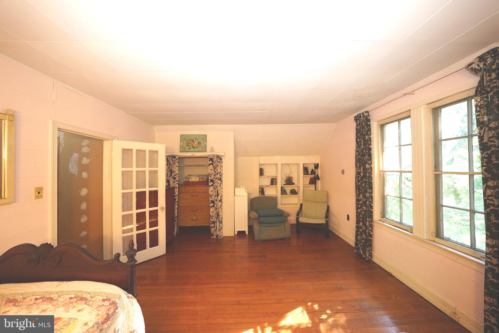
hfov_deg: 112.6
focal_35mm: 12
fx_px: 166
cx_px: 250
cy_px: 166
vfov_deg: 90.0
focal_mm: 12
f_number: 2.8
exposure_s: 1/160
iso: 4000
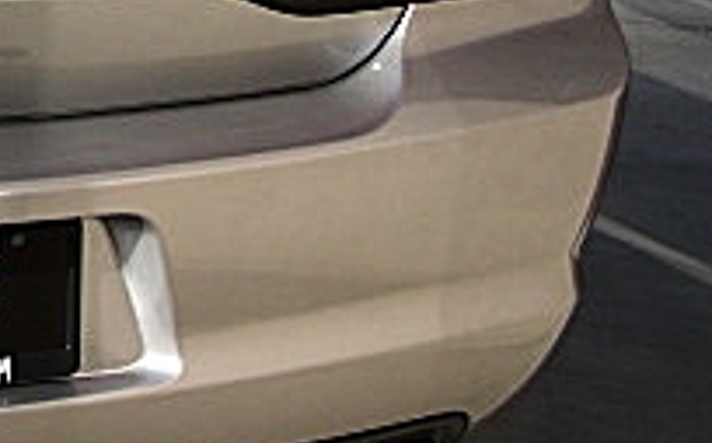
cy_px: -94
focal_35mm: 120
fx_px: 2326
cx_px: -297
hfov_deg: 16.2
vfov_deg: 10.7
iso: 50
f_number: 2.8
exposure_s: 1/640
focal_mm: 6.3
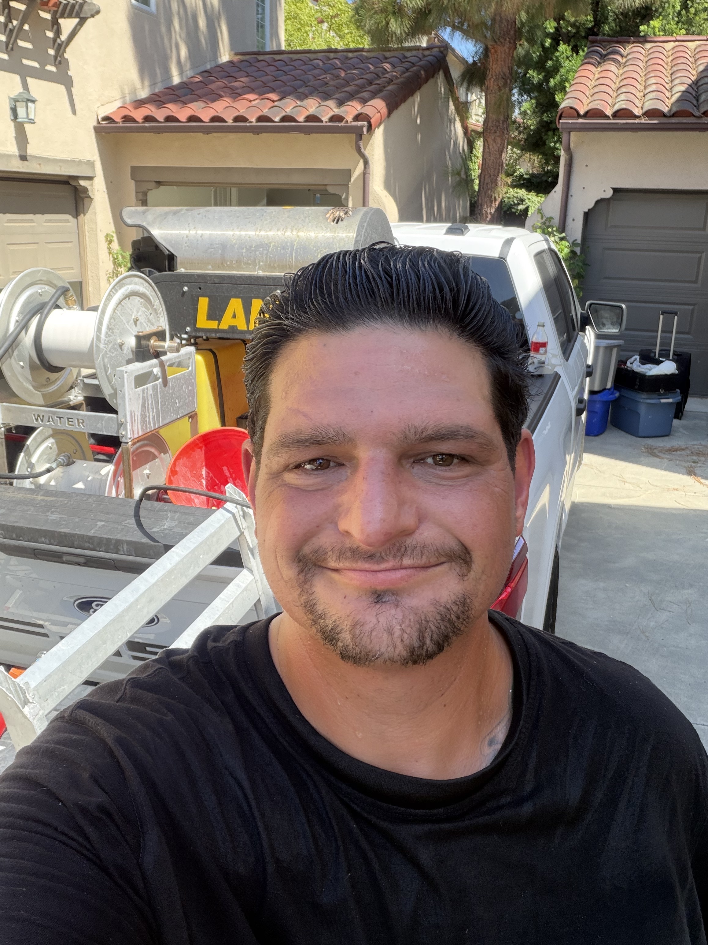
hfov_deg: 46.8
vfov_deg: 60.0
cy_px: 472
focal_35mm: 30
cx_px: 354
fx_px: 818
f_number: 1.9
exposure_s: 1/194
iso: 40
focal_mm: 2.71
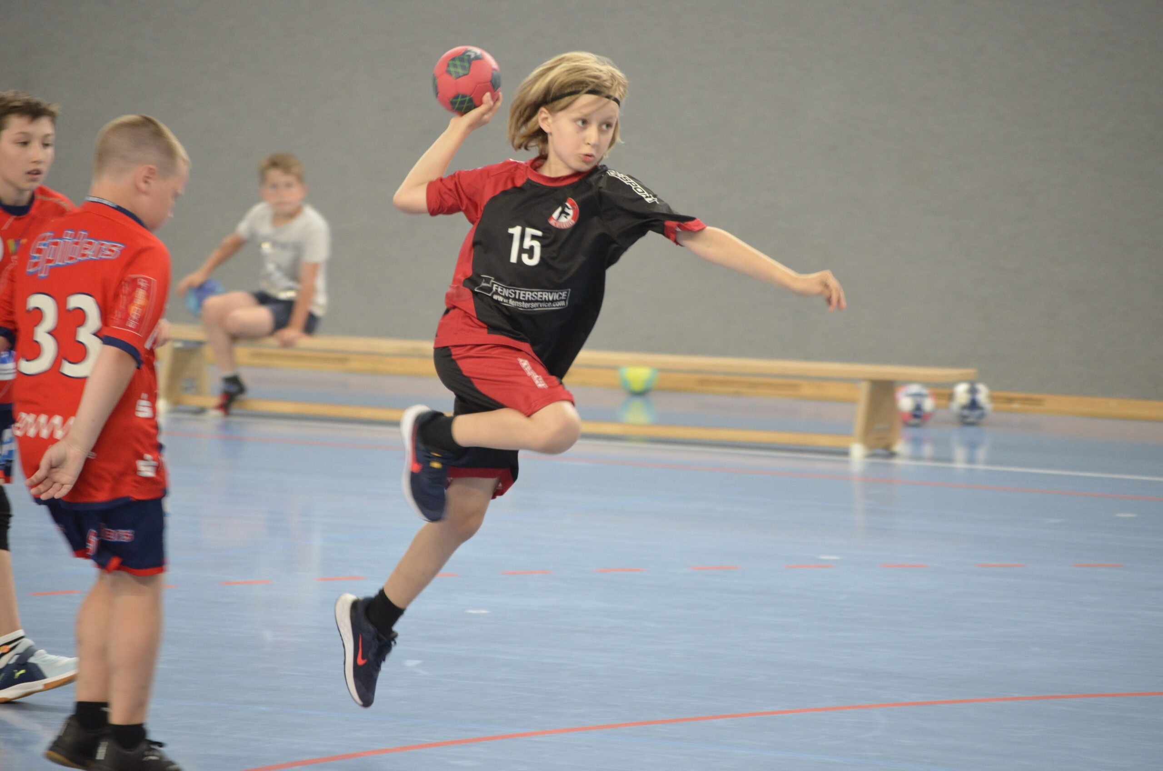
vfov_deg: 6.8
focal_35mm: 202
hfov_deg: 10.2
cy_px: 386
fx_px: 6529
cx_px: 582
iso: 1600
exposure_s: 1/200
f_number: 5
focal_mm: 135
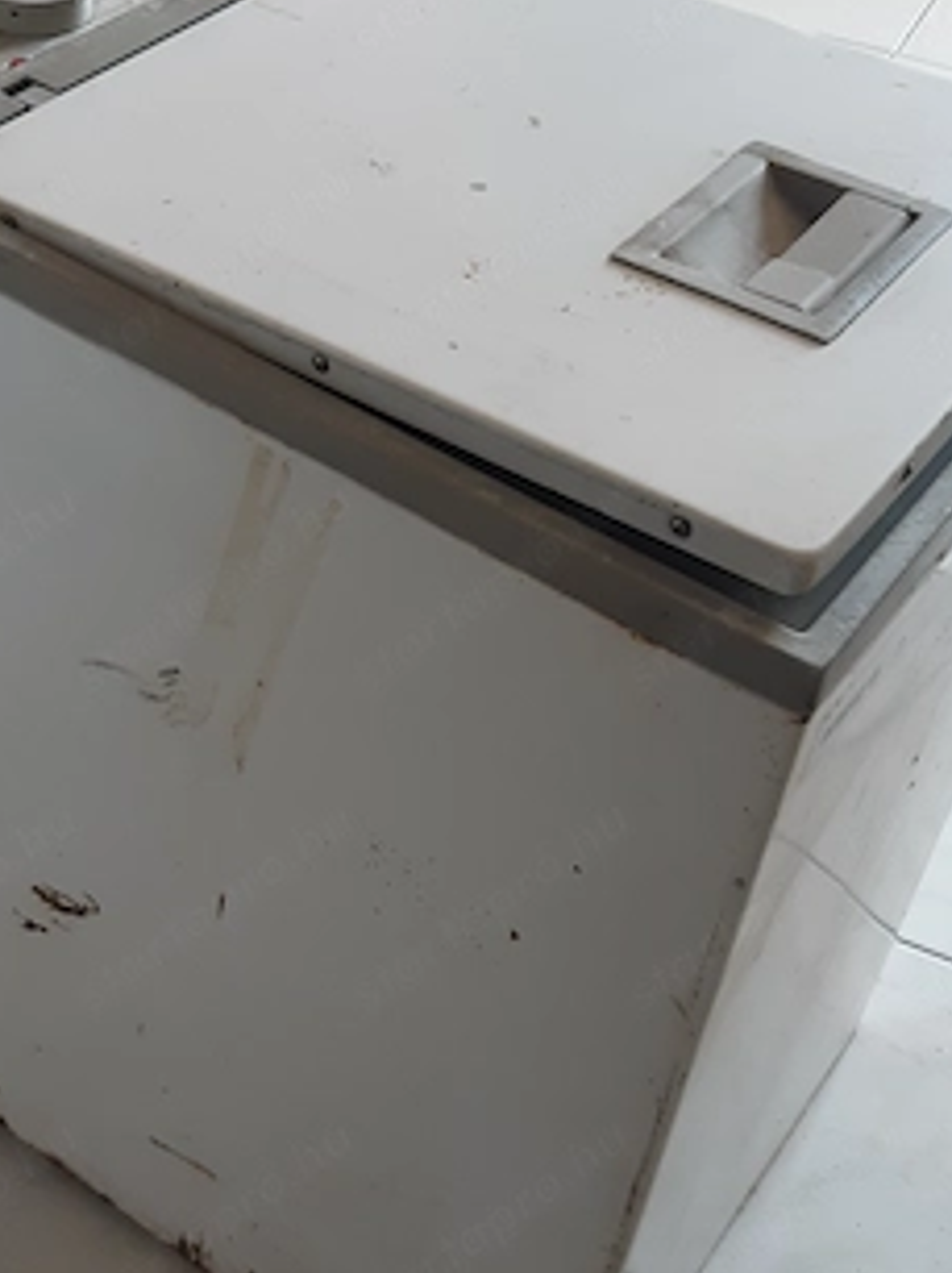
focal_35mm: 34
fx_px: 1248
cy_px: 657
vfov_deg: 54.0
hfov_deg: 41.5
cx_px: 378
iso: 100
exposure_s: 1/50
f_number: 1.7
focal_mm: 3.93
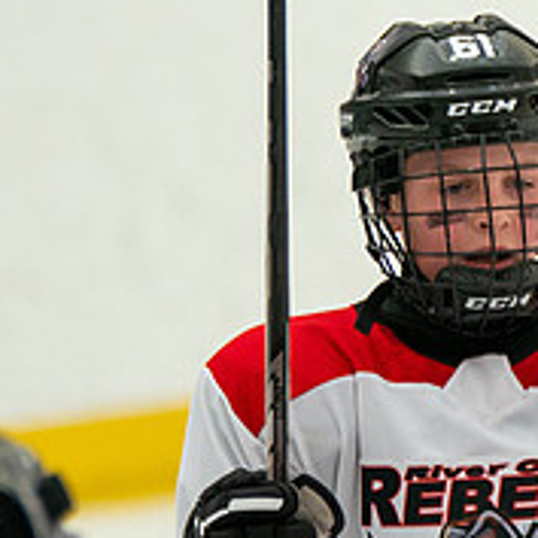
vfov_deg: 2.3
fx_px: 13328
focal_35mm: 758
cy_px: 401
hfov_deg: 2.3
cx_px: 848
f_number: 3.2
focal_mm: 186
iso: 1600
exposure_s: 1/2000
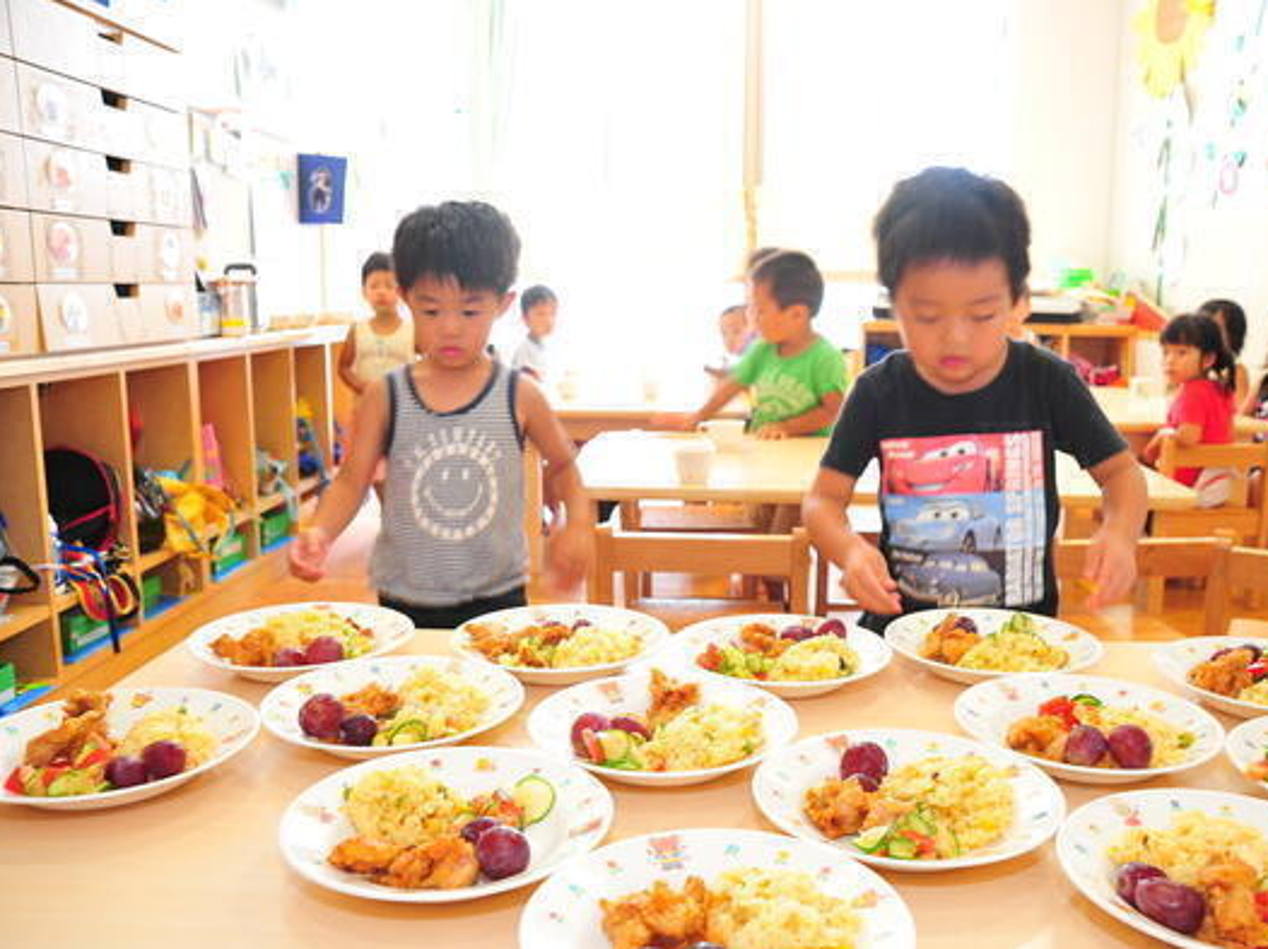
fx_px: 1245
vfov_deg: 41.8
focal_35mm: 34
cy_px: 478
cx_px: 714
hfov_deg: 53.8
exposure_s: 1/20
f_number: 7.1
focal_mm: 31
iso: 800
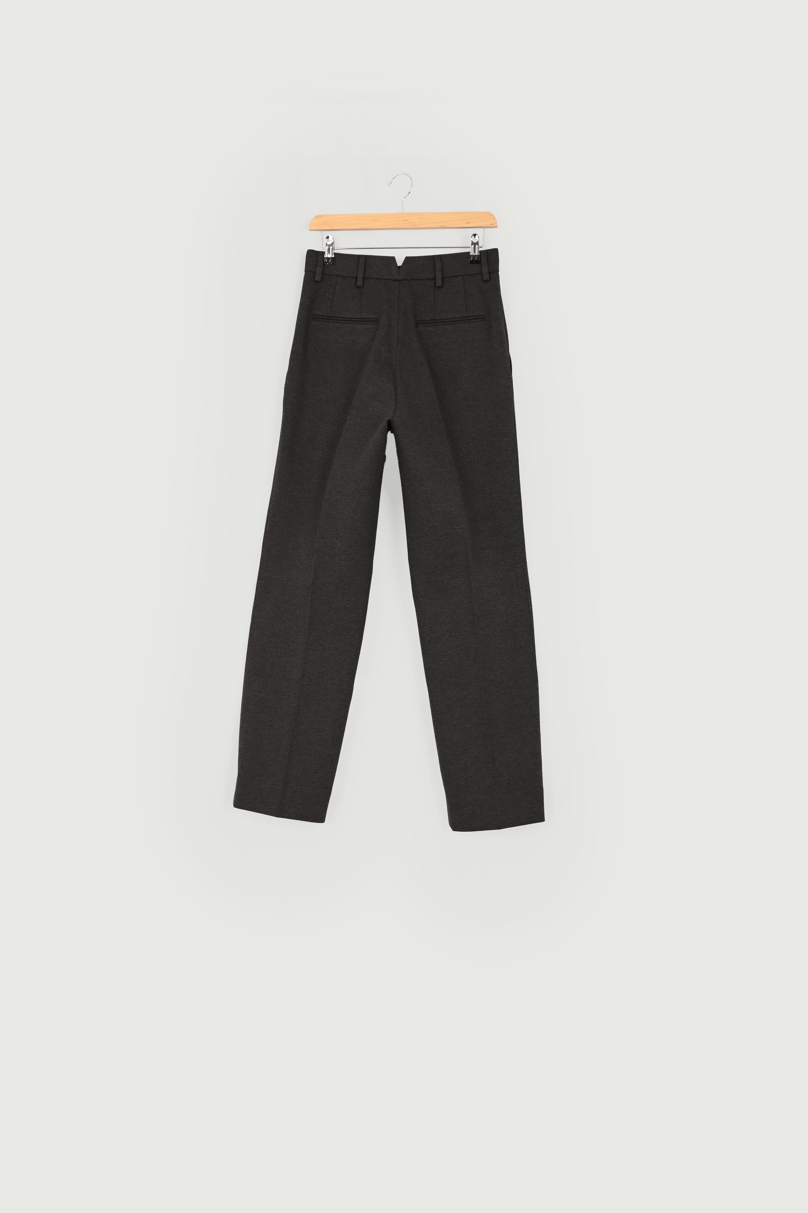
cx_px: 404
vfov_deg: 51.9
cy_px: 606
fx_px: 1246
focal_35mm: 37
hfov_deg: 35.9
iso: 200
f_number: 11
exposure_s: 1/100
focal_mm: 37
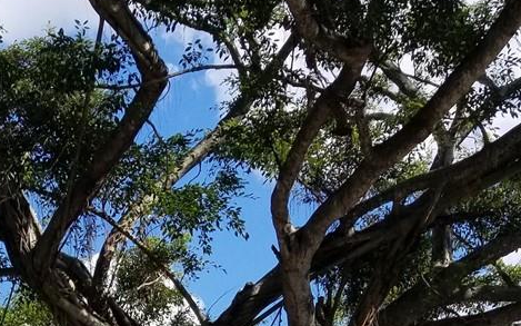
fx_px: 1335
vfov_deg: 12.3
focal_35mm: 94
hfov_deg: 20.9
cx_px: -66
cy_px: 651
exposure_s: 1/2012
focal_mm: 4.25
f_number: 1.7
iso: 50
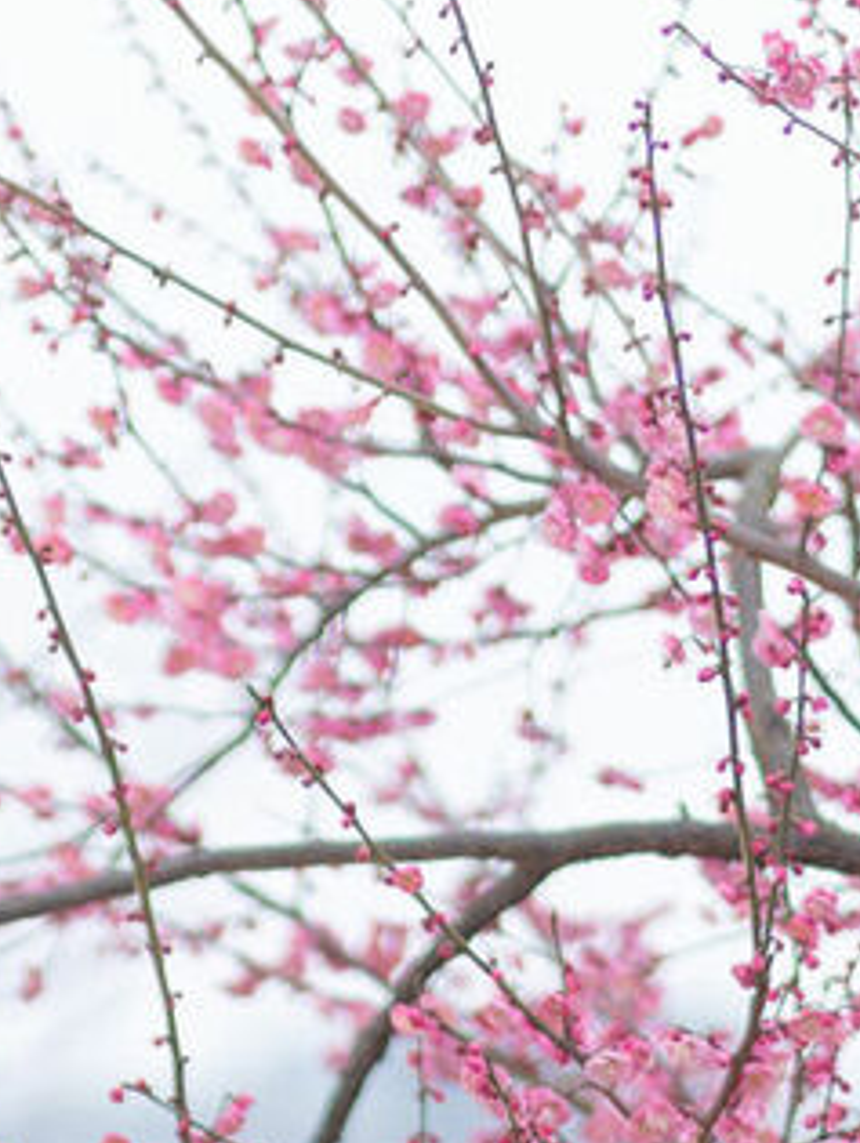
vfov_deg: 4.7
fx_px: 13488
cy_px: 2828
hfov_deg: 3.6
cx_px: -185
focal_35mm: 408
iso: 100
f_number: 1.4
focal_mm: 85
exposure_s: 1/500
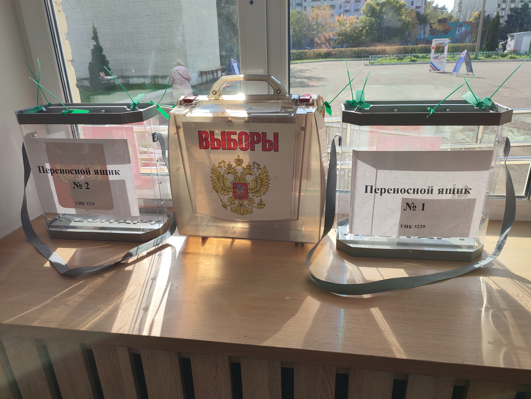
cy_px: 200
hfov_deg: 69.4
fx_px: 383
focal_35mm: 25
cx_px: 266
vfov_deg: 54.9
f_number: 1.9
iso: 50
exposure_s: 1/330
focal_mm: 6.04
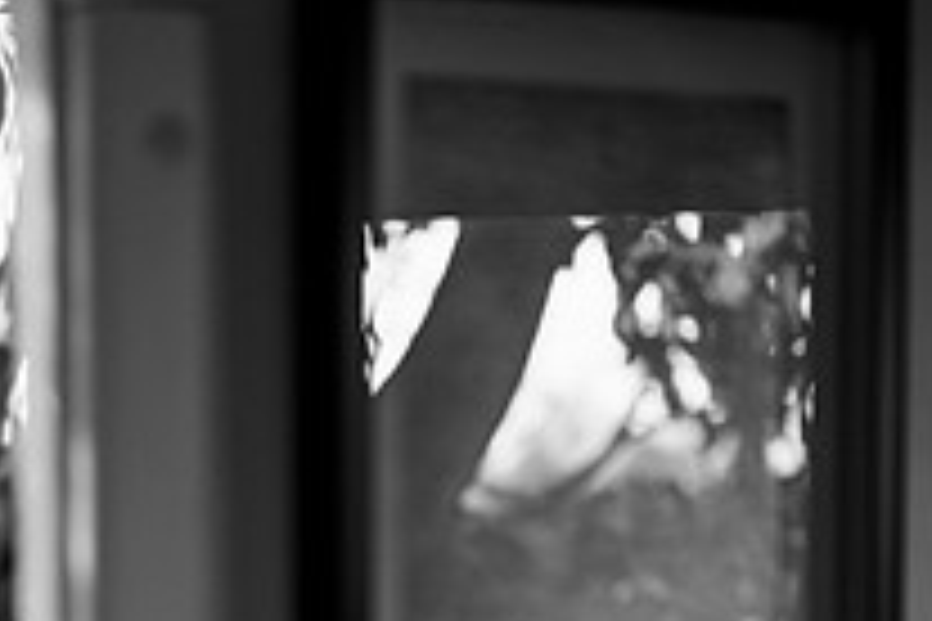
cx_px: 230
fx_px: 3702
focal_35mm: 143
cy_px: 796
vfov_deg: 9.4
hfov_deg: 14.3
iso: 100
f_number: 1.8
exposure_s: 1/125
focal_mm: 50
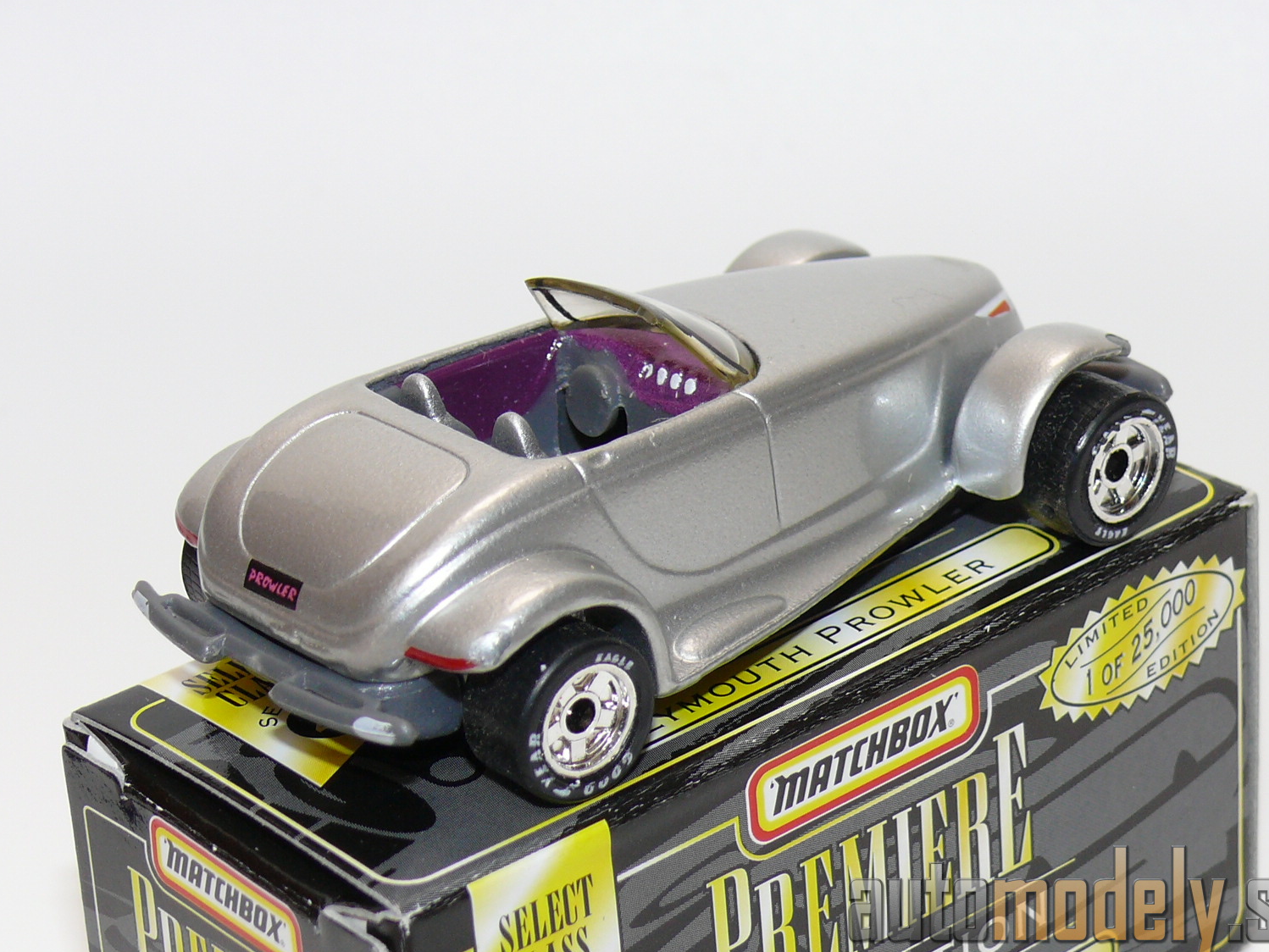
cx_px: 653
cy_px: 467
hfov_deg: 17.9
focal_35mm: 110
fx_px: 4033
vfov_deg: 13.5
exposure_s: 1/30
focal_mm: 13.5
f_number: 4
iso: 100
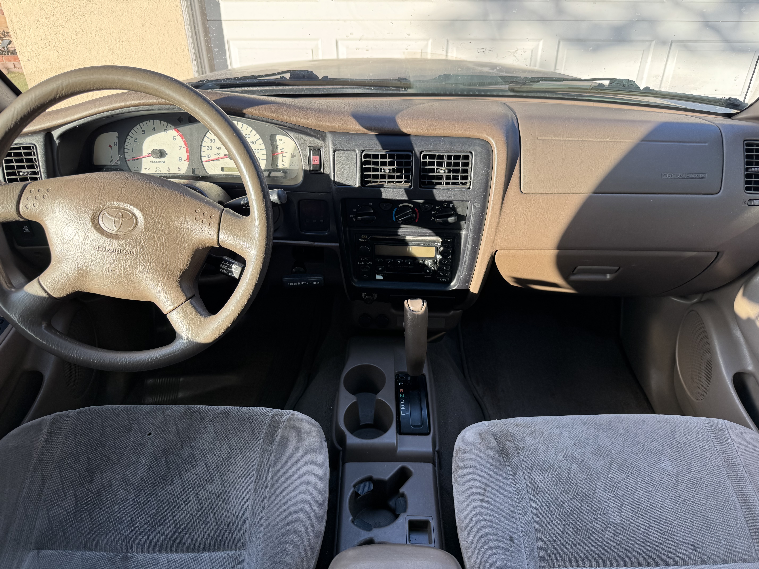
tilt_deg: -33.4
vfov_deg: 56.8
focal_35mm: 24
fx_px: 526
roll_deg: -0.4
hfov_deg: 71.6
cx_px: 380
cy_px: 284
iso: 64
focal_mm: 6.76
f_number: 1.78
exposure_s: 1/260
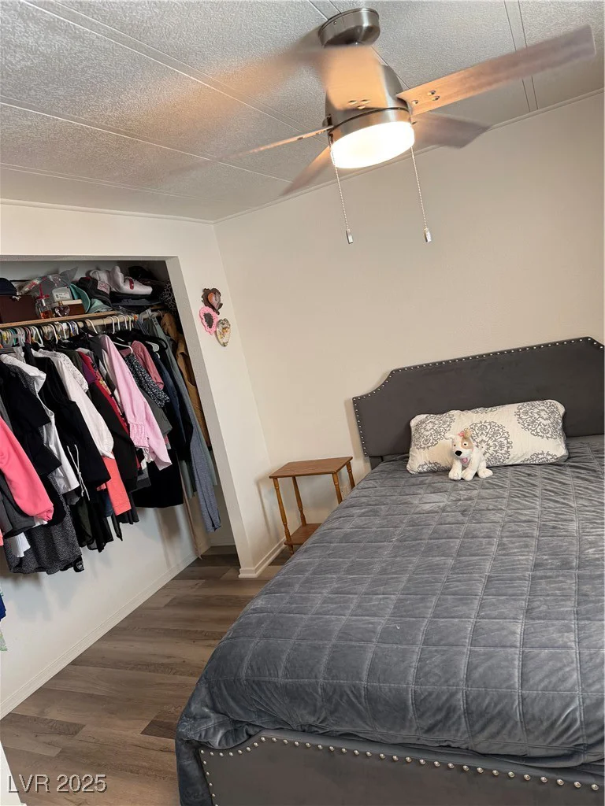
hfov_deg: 56.8
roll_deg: +12.4
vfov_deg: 71.6
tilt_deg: -9.3
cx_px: 302
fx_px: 559
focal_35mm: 24
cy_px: 403
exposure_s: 1/60
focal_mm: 6.76
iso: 160
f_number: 1.78
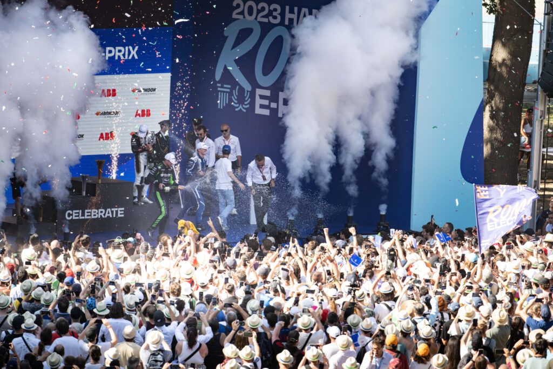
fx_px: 6145
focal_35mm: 400
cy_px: 184
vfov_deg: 3.4
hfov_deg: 5.2
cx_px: 276
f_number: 4.5
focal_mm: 400
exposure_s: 1/500
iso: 250
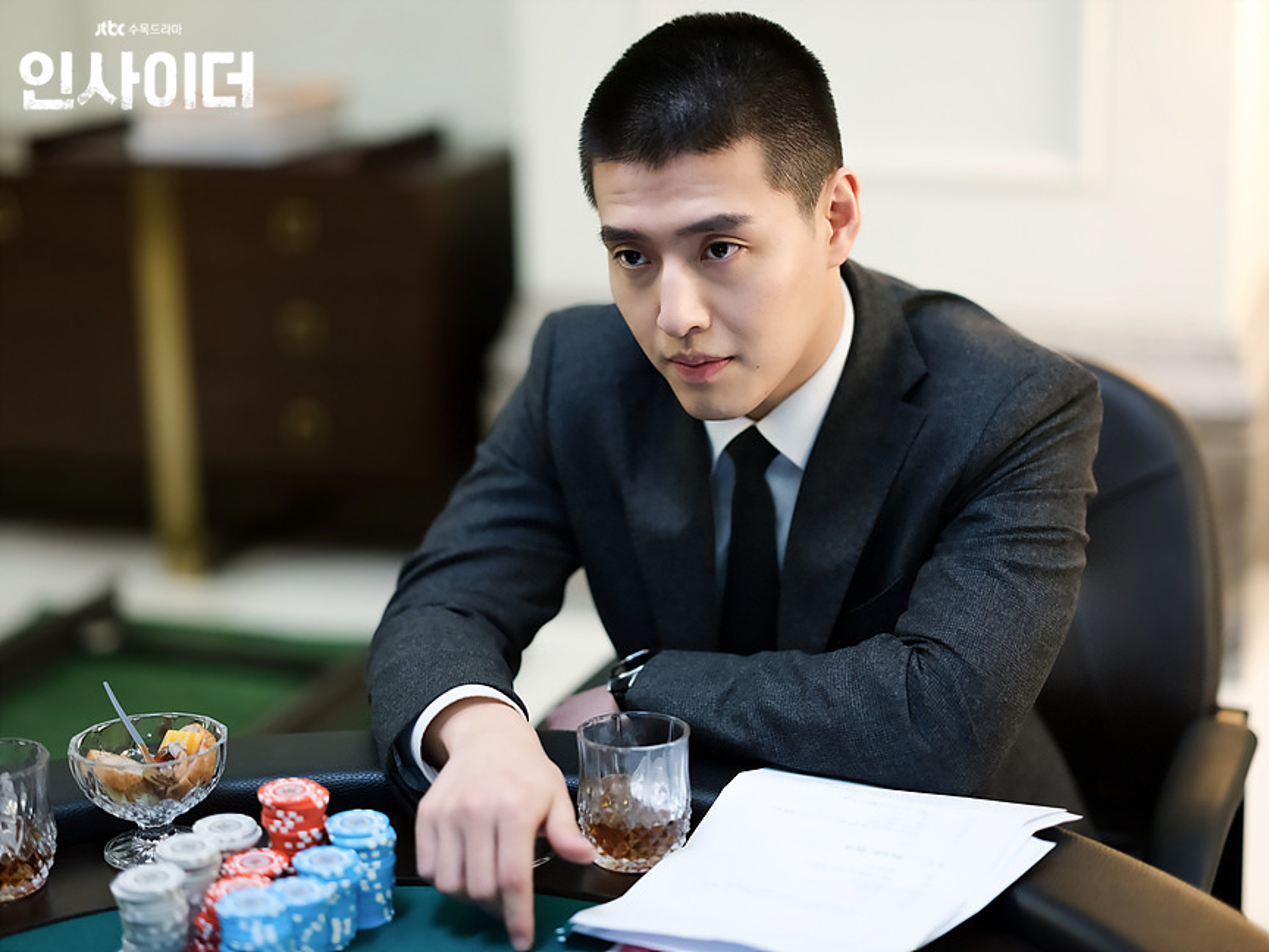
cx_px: 634
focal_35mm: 63
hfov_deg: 30.7
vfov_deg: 23.3
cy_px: 476
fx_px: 2310
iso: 1600
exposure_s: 1/80
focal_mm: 80
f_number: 1.7
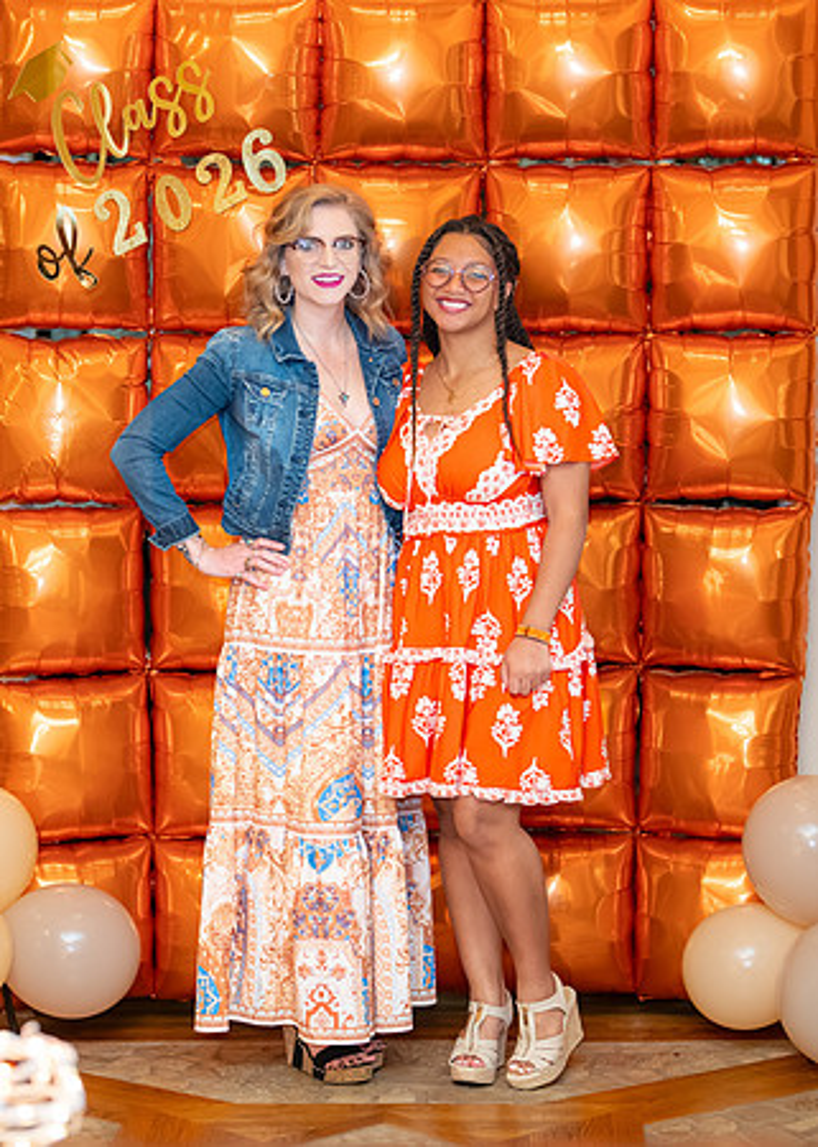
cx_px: 361
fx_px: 2817
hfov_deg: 16.5
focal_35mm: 87
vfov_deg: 23.0
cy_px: 599
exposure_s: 1/400
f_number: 1.2
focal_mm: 50
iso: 1000
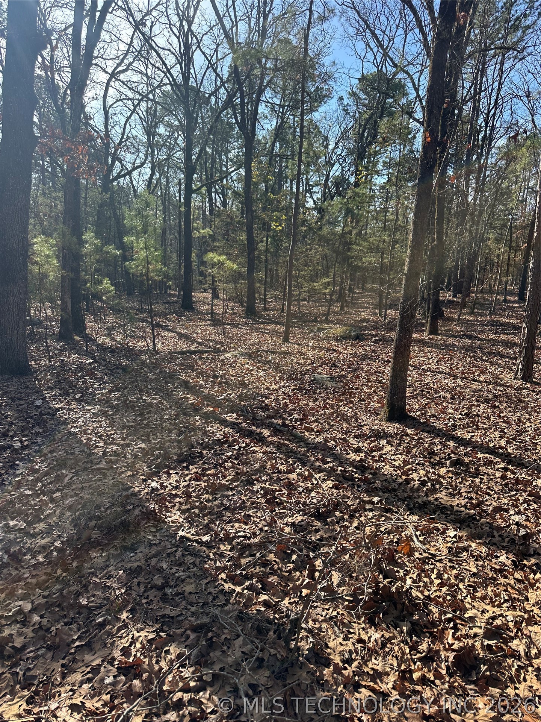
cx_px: 270
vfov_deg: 71.6
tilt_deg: -8.3
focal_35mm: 24
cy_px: 361
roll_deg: +1.1
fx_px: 500
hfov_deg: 56.8
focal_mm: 6.86
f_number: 1.78
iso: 80
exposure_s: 1/1095
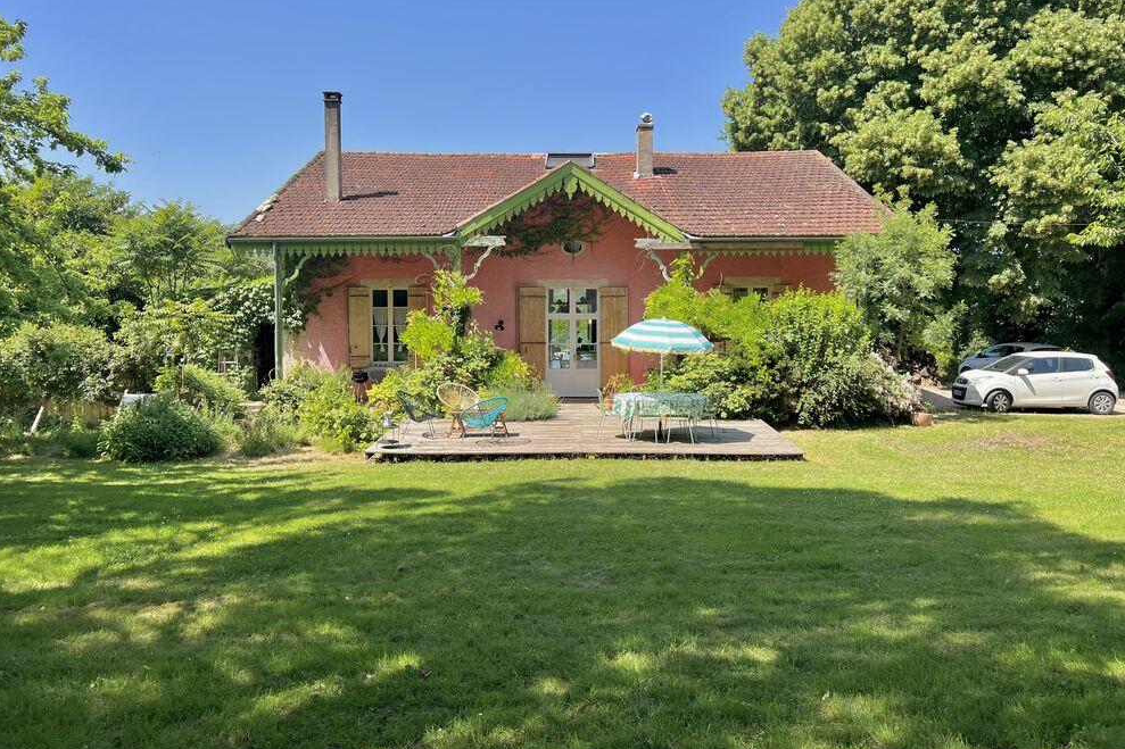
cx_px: 561
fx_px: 875
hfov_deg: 65.5
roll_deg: +0.5
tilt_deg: -3.7
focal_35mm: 28
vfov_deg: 46.3
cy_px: 324
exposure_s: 1/1934
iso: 50
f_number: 1.5
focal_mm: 5.7
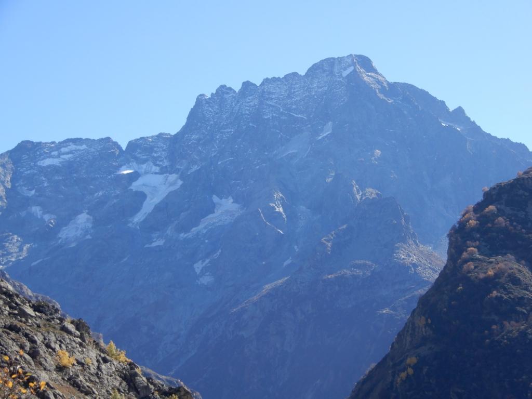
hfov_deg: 23.0
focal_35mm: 85
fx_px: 1306
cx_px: 266
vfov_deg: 17.4
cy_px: 200
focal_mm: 15.2
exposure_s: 1/320
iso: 80
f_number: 5
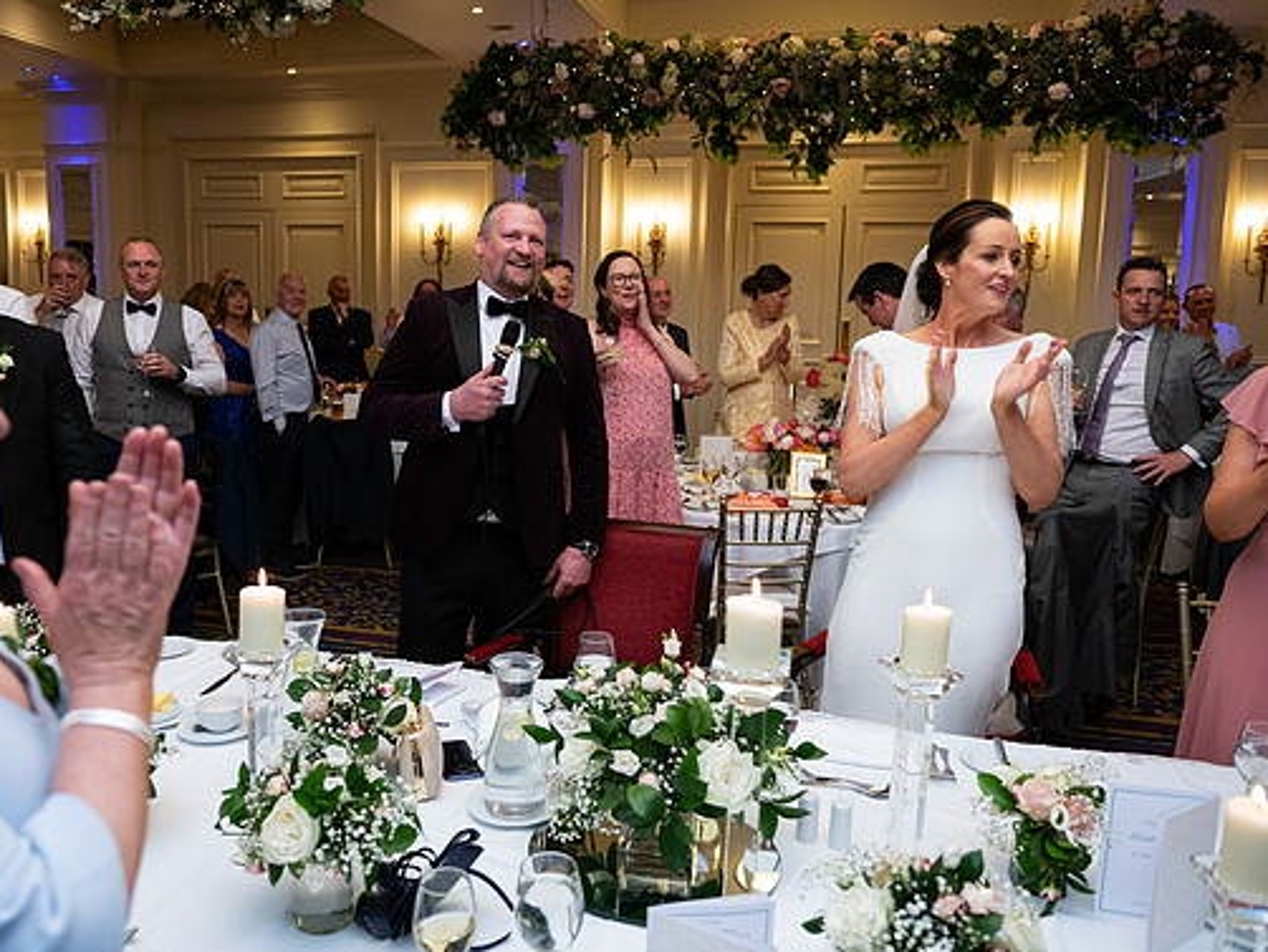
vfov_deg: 46.8
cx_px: 551
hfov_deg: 59.7
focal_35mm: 30
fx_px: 1099
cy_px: 468
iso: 800
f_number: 3.5
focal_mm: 27
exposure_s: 1/160
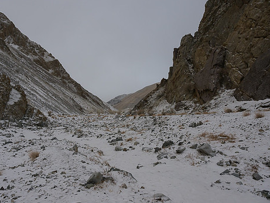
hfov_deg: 61.3
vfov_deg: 48.2
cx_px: 112
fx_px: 226
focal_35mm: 29
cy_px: 105
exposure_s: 1/1000
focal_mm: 24
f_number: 7.1
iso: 640
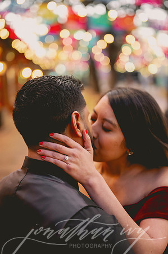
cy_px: 127
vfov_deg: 39.6
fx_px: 351
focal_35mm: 50
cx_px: 84
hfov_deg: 26.9
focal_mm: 50
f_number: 2
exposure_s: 1/160
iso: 3200
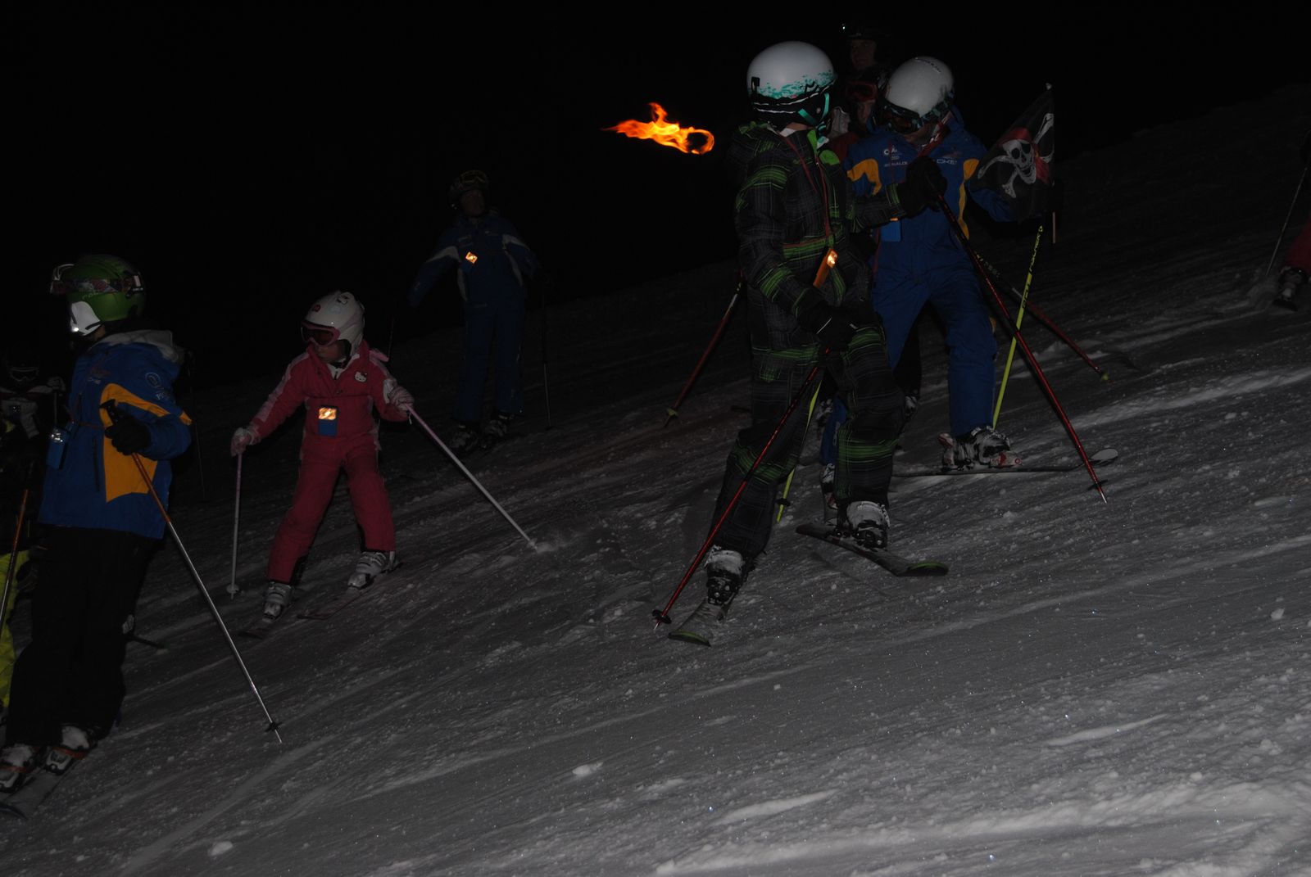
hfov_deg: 29.2
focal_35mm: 69
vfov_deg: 19.8
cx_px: 656
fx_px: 2516
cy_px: 438
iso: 200
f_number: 5.3
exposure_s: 1/60
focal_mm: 46
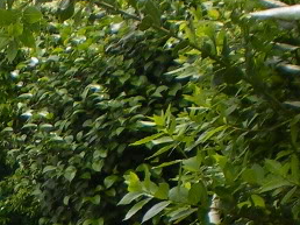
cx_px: -137
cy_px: 440
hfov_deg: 13.1
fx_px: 1238
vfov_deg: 9.7
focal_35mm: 143
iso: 50
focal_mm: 6.3
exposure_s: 1/160
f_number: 4.6
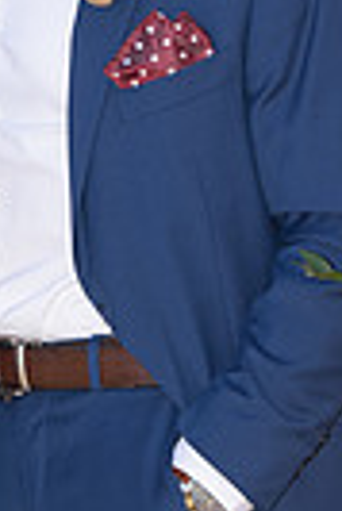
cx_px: 127
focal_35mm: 491
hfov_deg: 2.8
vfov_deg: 4.2
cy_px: 61
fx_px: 6978
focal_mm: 145
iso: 80
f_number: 7.1
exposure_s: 1/125
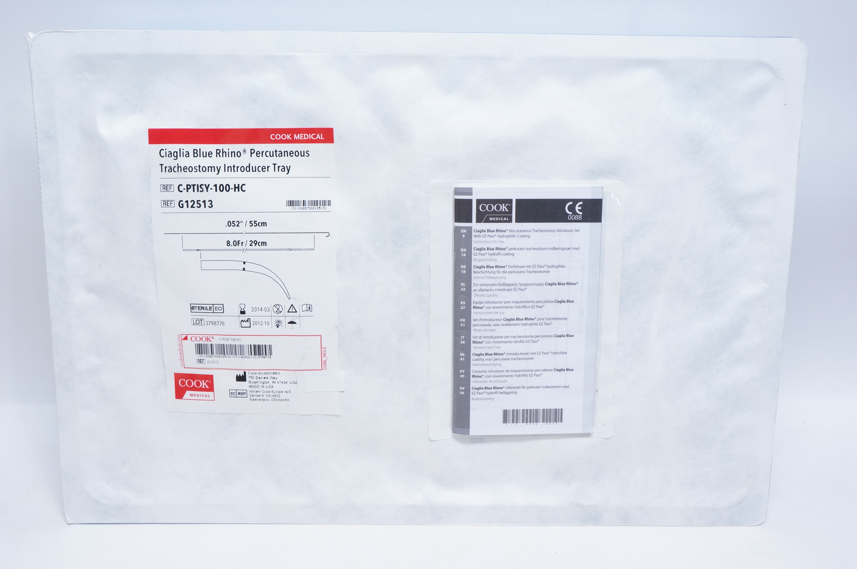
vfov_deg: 38.3
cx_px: 428
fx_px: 820
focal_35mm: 34
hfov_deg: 55.2
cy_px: 284
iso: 800
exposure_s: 1/25
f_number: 9
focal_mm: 23
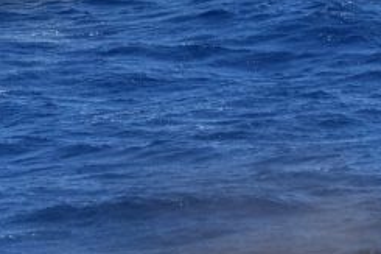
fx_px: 3384
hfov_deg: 6.4
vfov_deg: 4.3
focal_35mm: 320
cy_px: 152
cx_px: 72
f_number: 4.8
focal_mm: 98
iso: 560
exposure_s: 1/8000
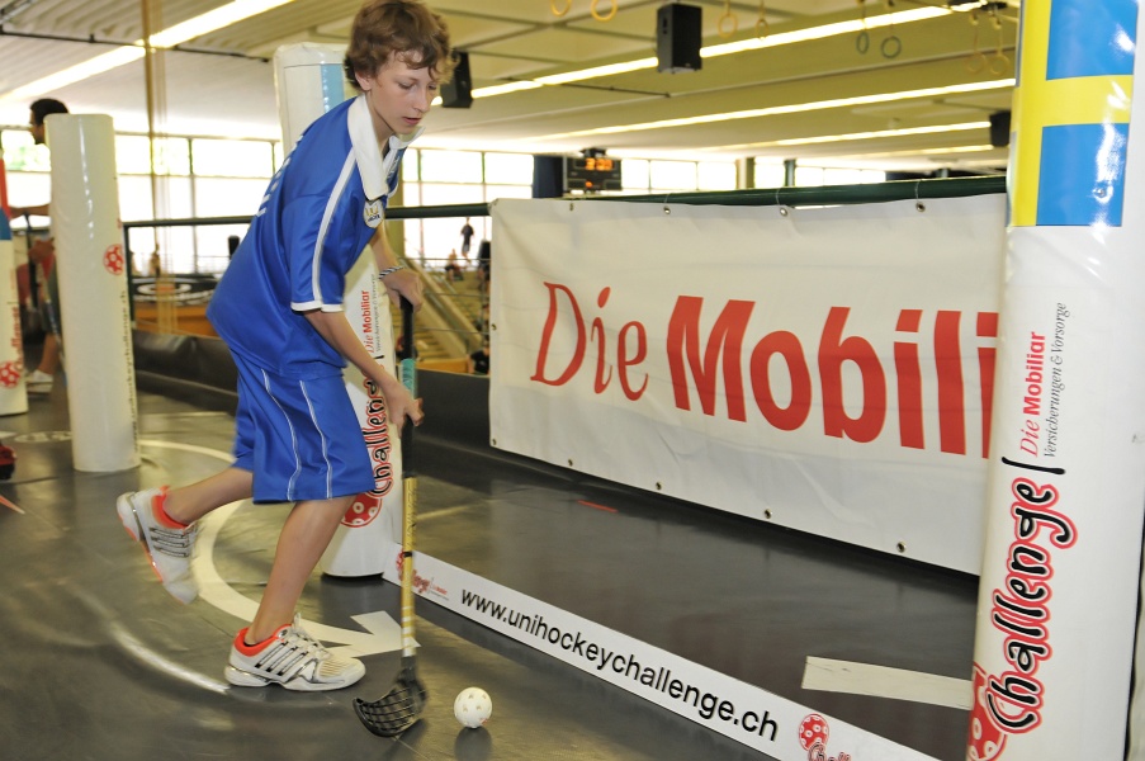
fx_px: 1144
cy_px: 380
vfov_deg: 36.8
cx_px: 572
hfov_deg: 53.2
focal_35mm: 36
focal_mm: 24
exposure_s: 1/125
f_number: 2.8
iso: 800
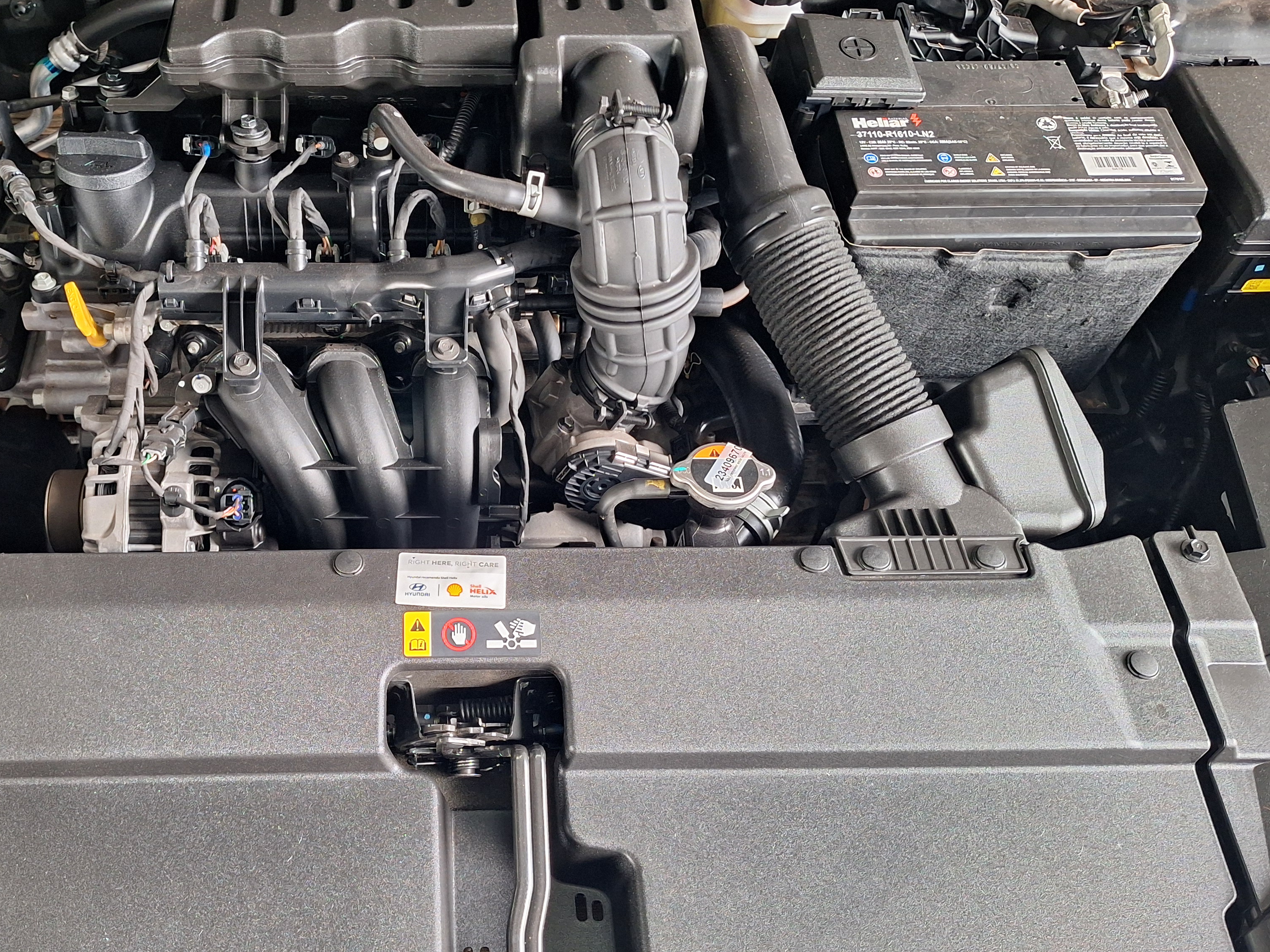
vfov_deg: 45.4
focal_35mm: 31
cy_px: 494
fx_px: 1137
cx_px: 441
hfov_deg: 57.3
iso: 200
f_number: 1.8
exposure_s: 1/30
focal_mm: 5.54
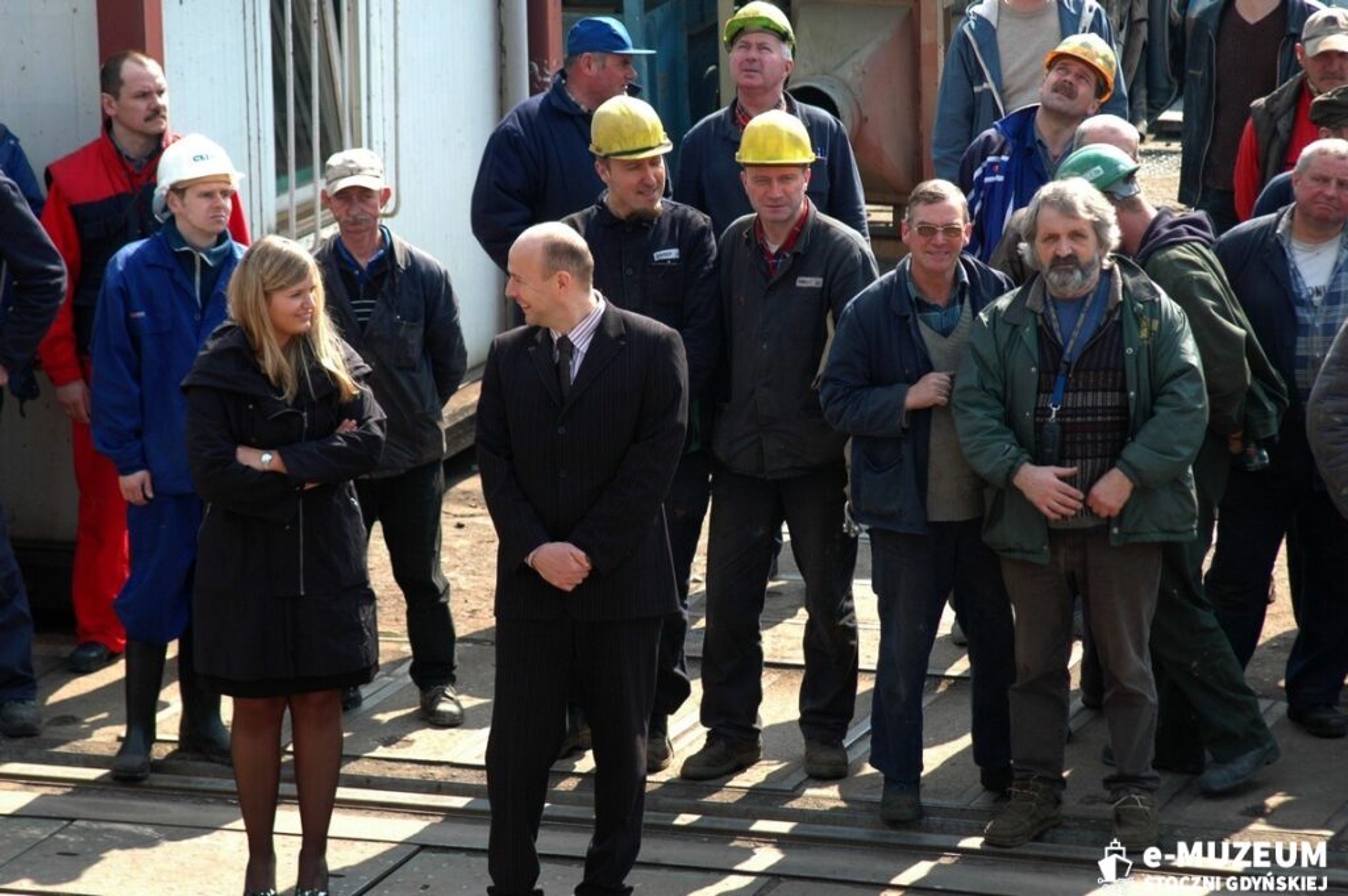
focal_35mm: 180
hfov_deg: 11.4
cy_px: 448
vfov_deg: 7.6
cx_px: 674
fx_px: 6734
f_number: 5.6
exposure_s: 1/160
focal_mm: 120
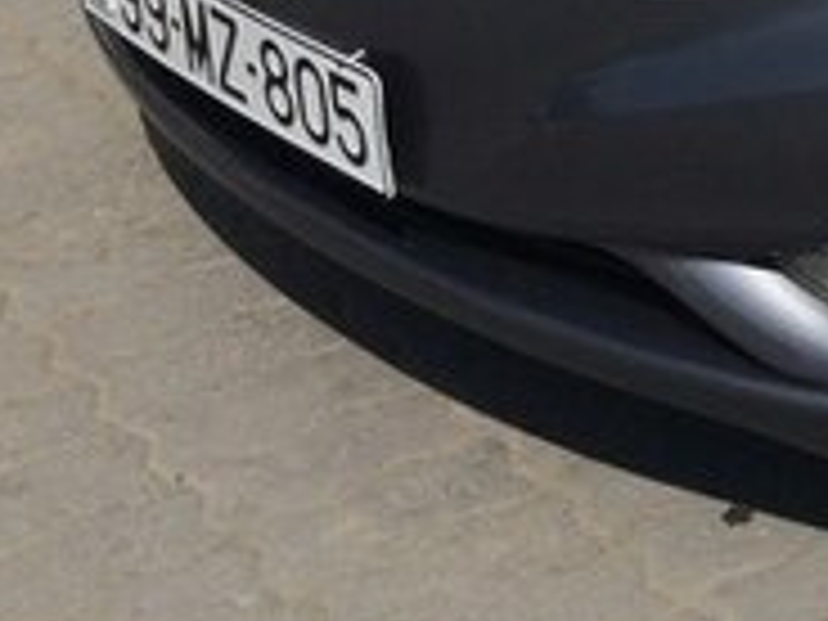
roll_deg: -3.9
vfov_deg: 13.5
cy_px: -295
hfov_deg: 16.3
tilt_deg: -18.1
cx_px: 1436
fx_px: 2488
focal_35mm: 104
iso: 32
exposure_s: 1/4115
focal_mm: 4.15
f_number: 2.2
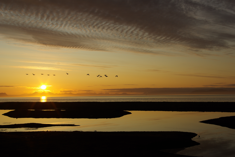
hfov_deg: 39.9
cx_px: 118
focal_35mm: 50
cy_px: 78
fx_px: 324
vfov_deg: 27.3
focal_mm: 33
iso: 100
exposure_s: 1/350
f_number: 8
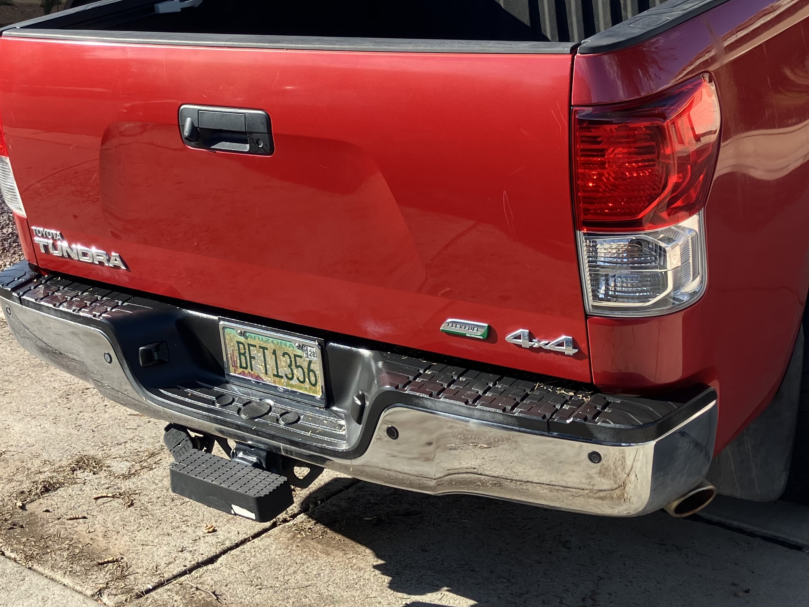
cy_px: 193
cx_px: 321
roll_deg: +1.1
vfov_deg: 27.3
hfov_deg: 36.0
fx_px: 1239
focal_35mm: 53
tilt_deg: -11.0
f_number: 1.8
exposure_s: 1/747
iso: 32
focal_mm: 3.99
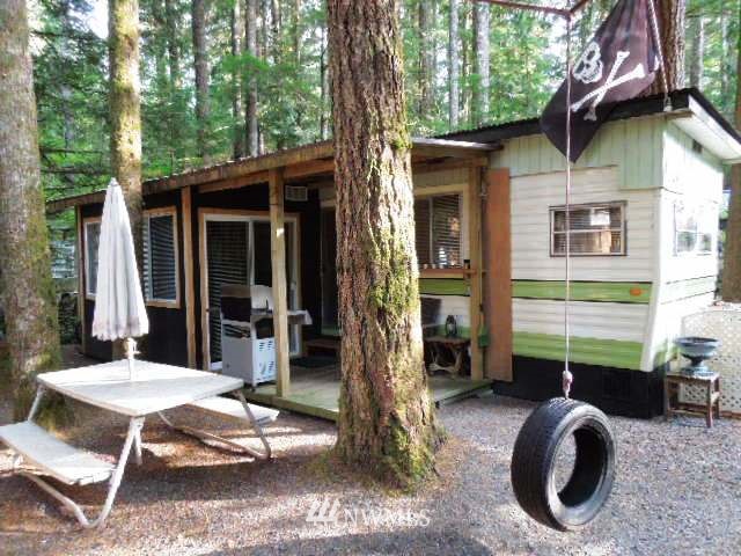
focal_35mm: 25
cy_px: 278
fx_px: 535
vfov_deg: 54.9
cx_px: 370
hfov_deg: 69.4
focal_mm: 4.5
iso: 250
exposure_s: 1/30
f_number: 3.3
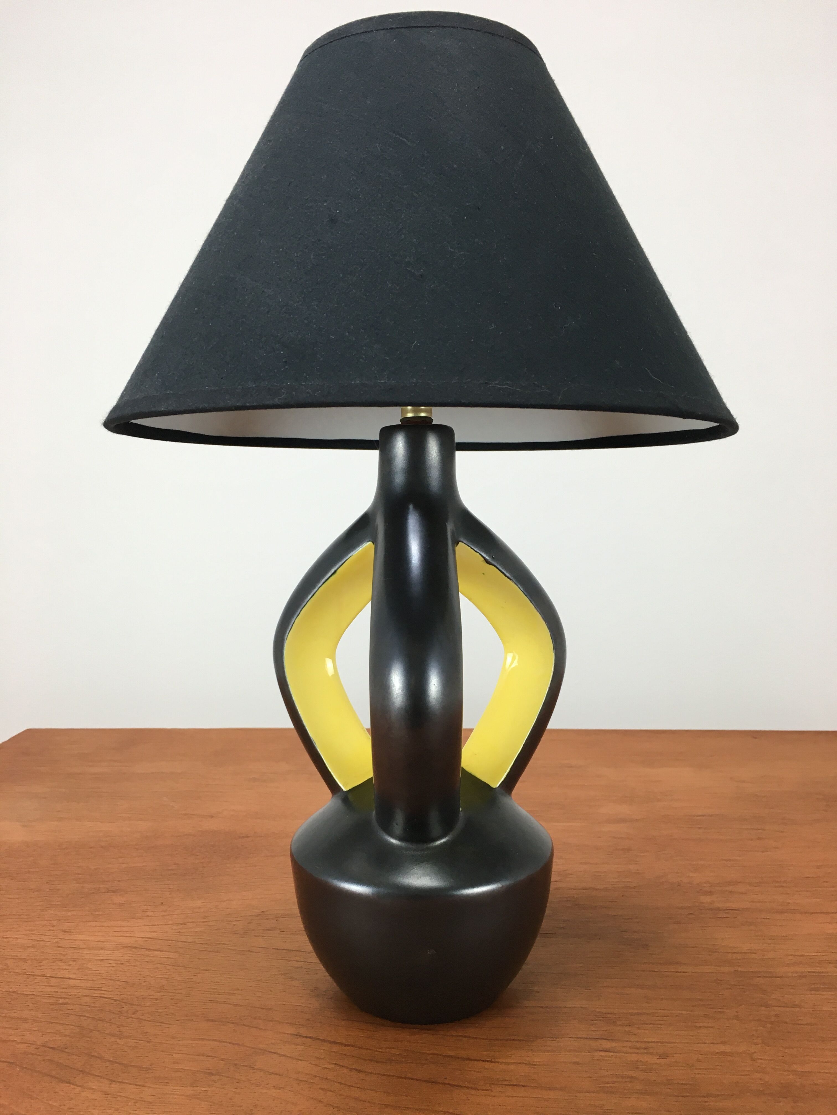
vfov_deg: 61.7
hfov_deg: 48.2
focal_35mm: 29
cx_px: 418
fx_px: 935
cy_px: 558
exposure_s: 1/33
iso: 32
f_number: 2.2
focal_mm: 4.15
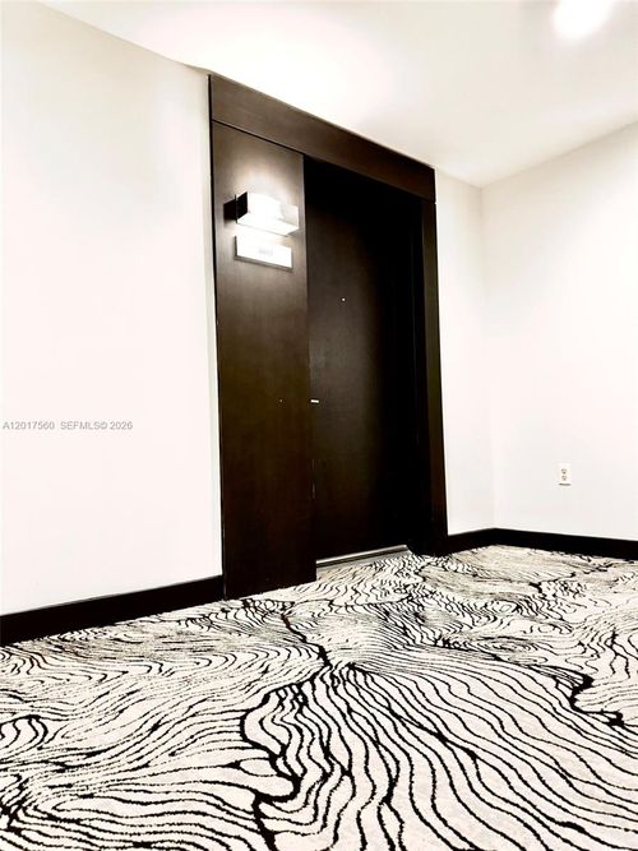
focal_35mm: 24
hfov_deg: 56.8
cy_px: 426
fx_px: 590
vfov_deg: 71.6
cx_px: 319
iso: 640
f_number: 1.78
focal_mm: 6.76
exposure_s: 1/60
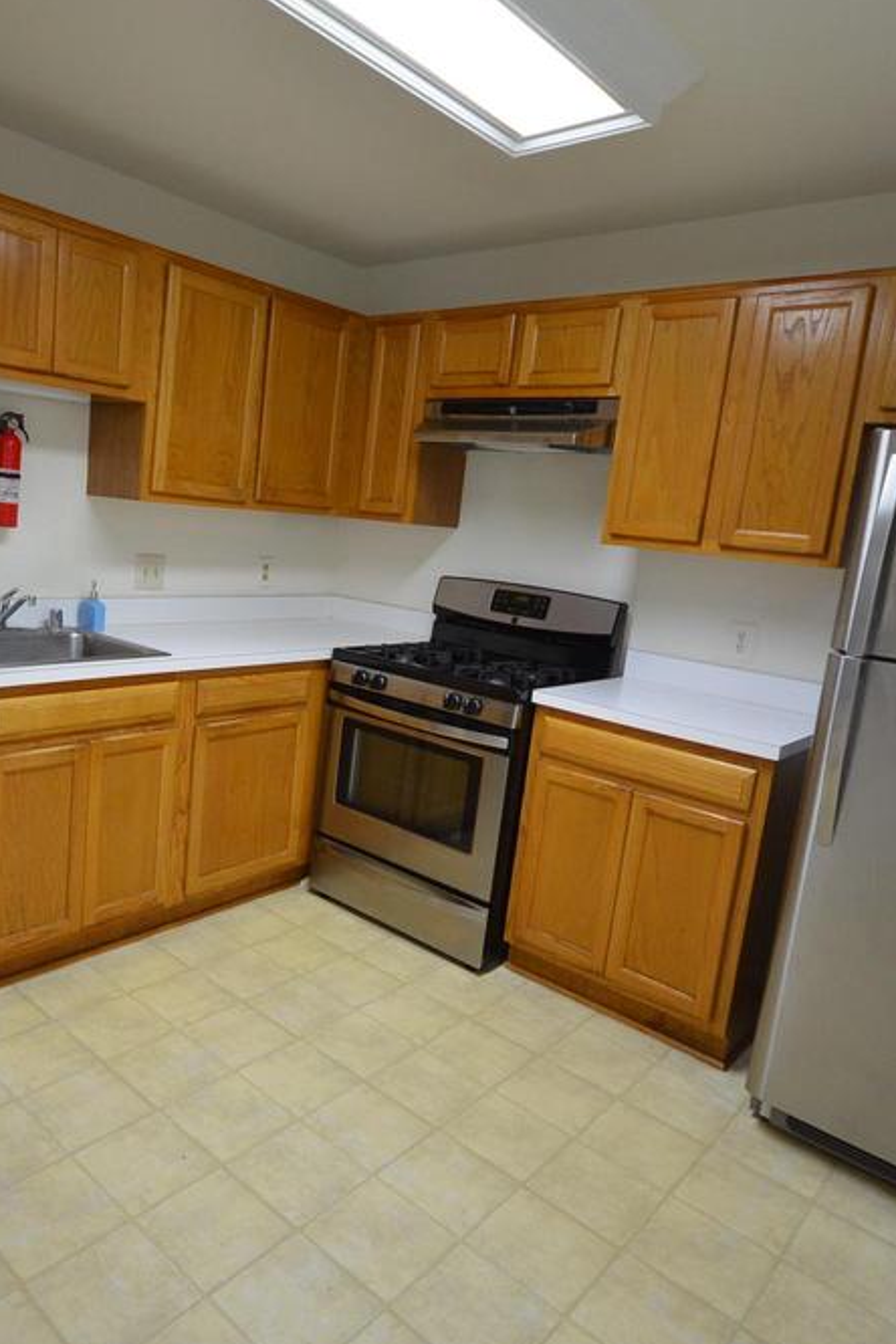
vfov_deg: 76.1
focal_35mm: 23
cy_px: 670
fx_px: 859
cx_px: 317
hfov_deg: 54.3
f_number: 4
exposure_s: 1/50
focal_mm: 10
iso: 800
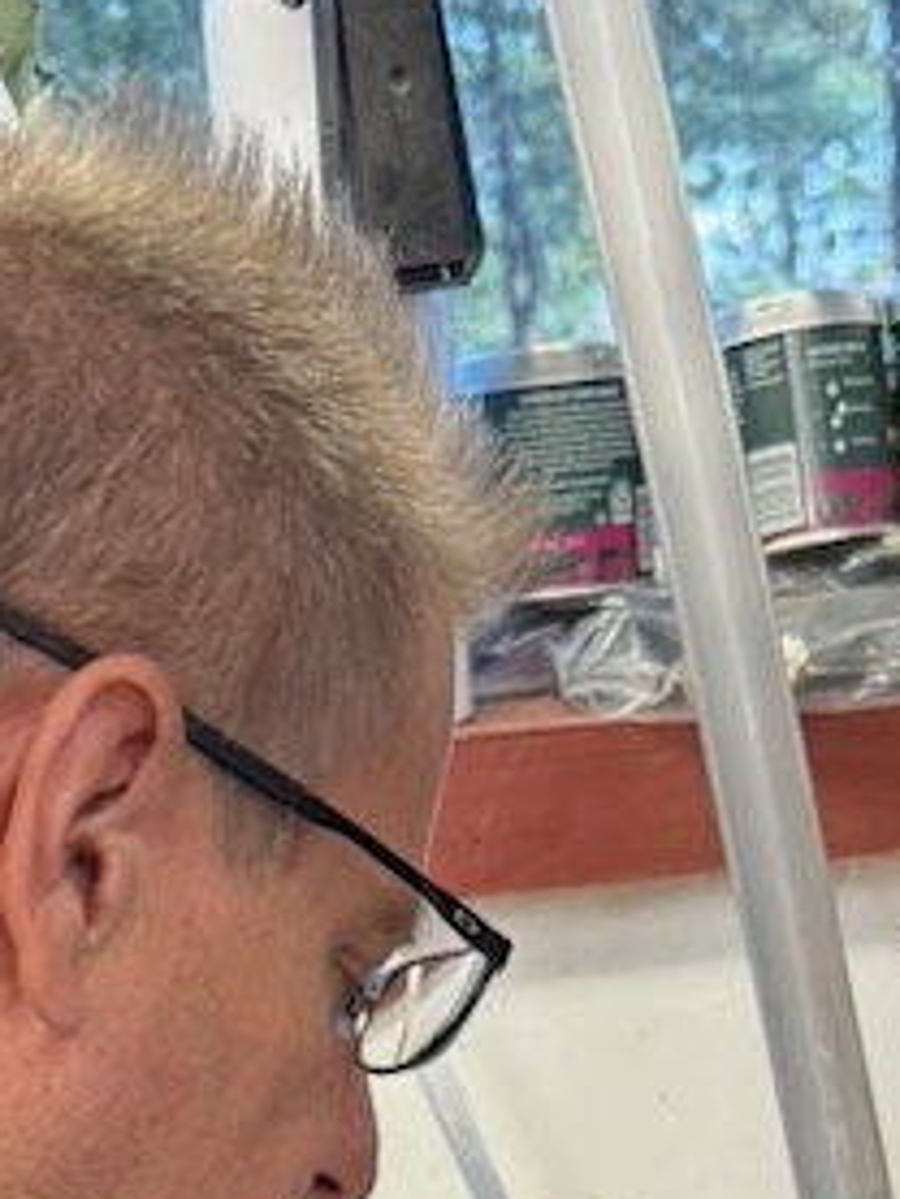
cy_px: 2091
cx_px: 376
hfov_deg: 13.3
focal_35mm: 111
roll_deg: +5.1
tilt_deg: -28.7
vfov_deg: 15.5
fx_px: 3845
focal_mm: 6.76
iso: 160
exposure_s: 1/120
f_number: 1.78
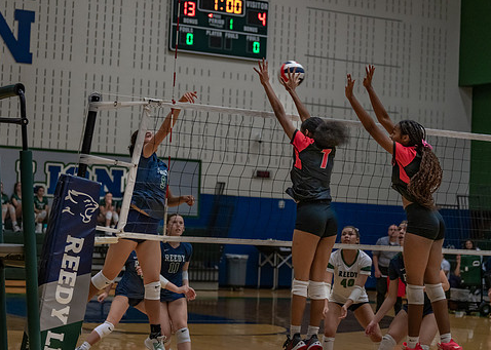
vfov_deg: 16.1
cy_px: 161
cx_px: 197
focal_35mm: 89
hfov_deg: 22.4
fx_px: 1241
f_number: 2.8
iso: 2500
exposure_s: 1/1000
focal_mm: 70
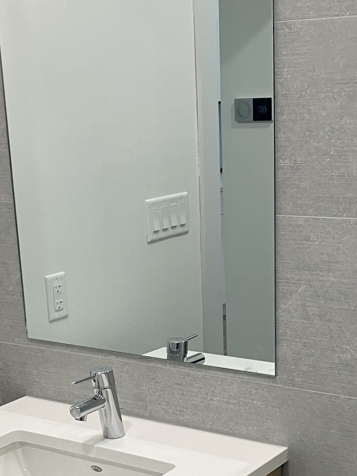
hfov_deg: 21.0
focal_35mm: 70
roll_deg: +3.0
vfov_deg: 26.9
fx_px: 962
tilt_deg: -19.1
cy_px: 424
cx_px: 185
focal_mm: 3.99
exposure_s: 1/60
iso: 64
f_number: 1.8
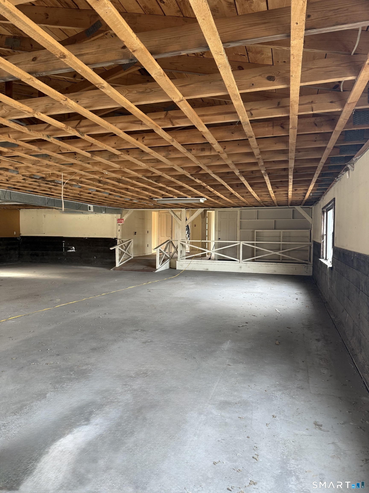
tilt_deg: -2.1
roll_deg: -0.9
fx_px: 341
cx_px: 184
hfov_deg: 56.8
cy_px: 246
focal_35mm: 24
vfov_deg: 71.6
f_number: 1.78
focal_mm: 6.76
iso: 200
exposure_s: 1/89
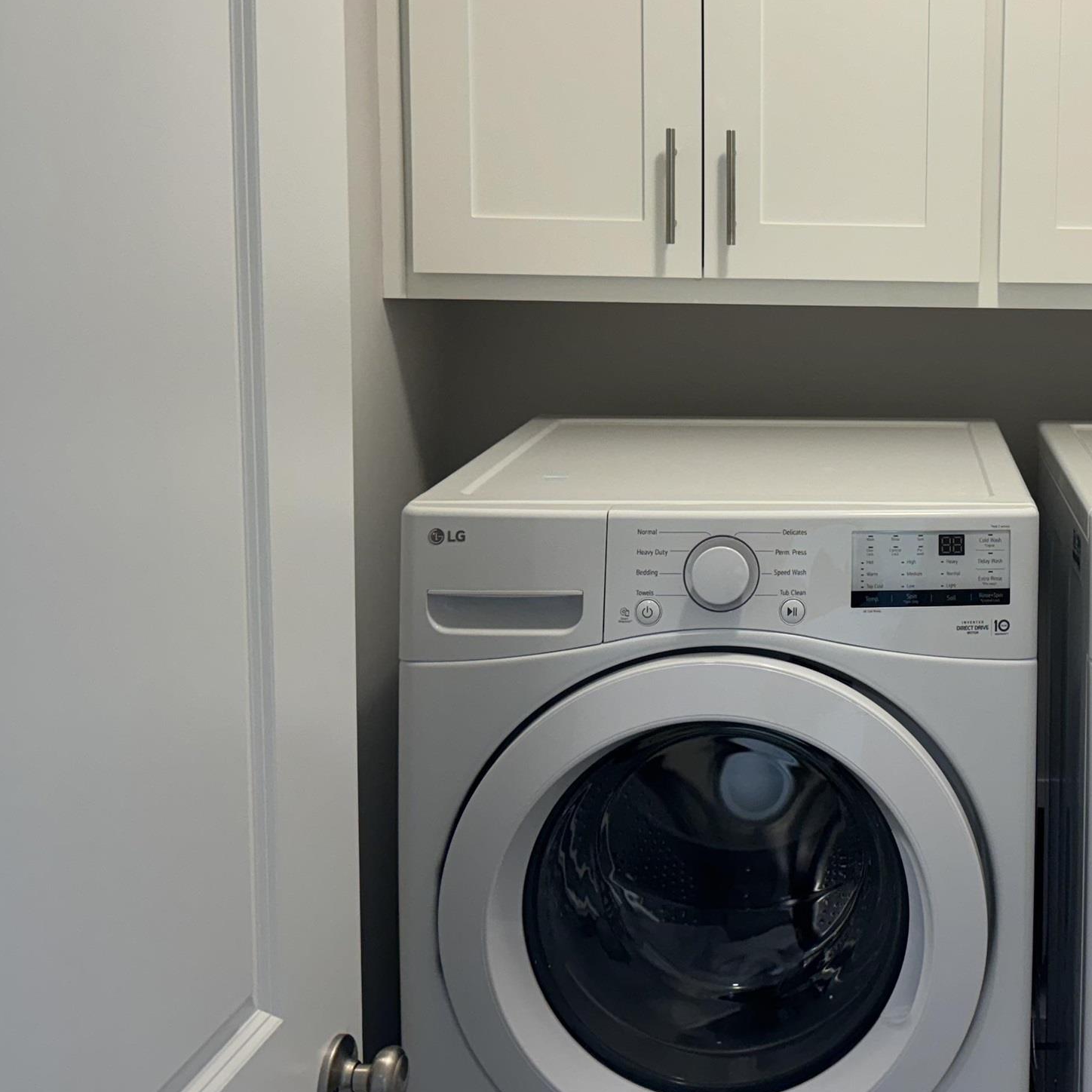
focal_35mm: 45
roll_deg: -1.0
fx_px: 1606
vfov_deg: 37.0
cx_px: 940
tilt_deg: -6.5
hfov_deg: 35.7
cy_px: 335
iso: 100
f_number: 1.78
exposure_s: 1/120
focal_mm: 6.76
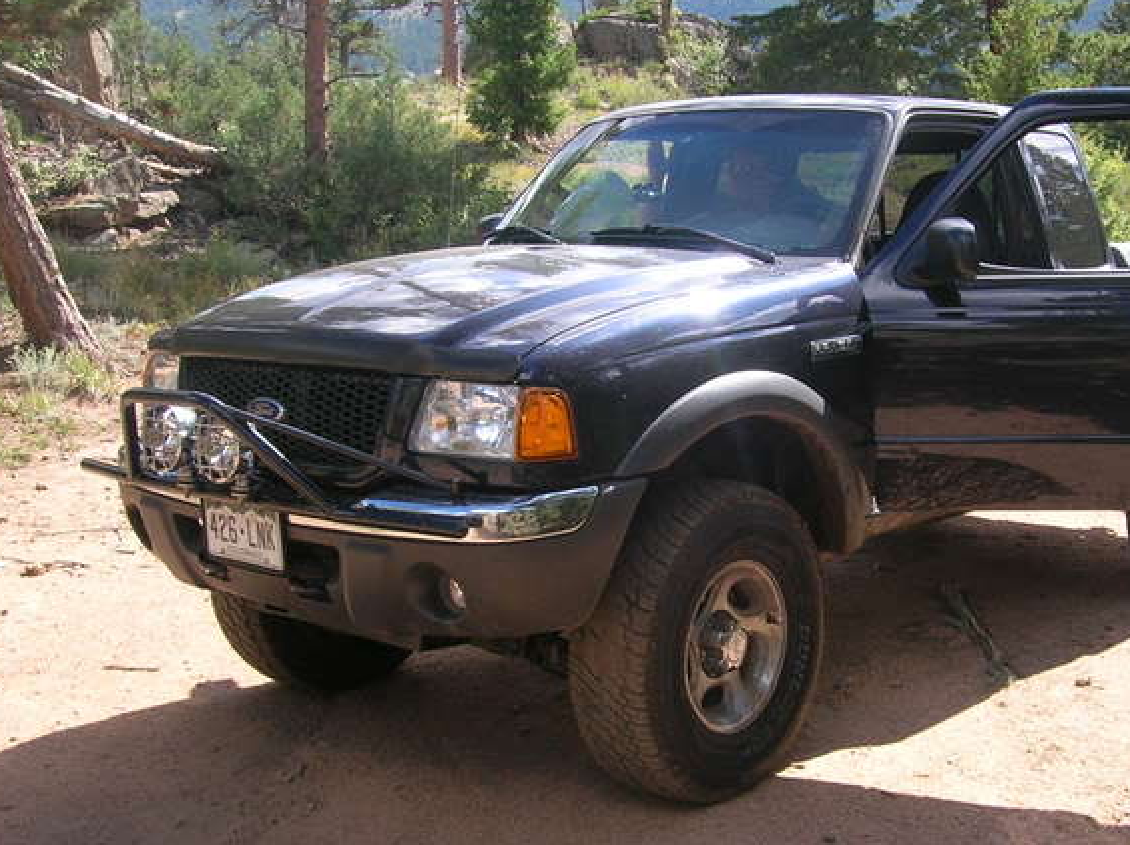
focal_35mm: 48
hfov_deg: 39.3
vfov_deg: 30.2
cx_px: 737
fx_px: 1565
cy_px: 489
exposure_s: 1/132
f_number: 4.9
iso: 50
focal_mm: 5.7
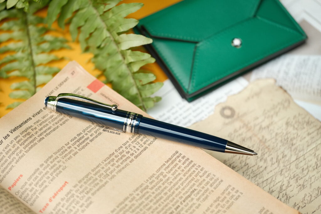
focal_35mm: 120
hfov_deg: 17.1
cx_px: 160
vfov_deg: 11.4
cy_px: 107
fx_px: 1070
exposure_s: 1/250
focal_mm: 80
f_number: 3.2
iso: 200
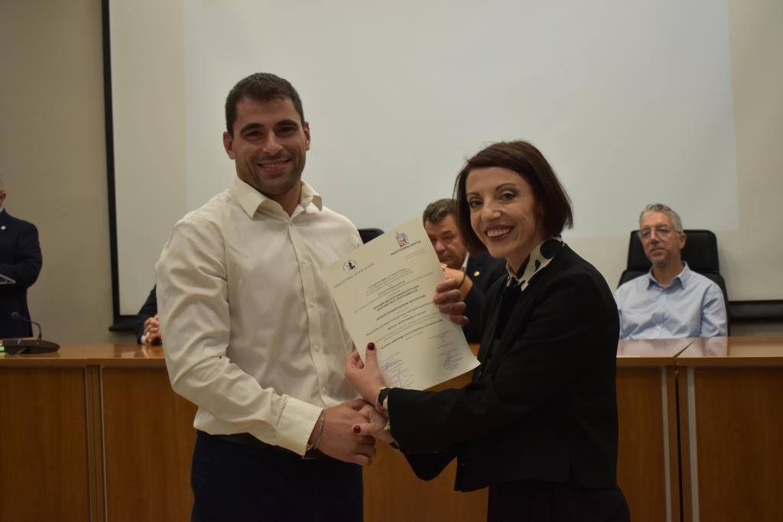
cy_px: 261
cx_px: 392
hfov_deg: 43.6
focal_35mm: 45
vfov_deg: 29.9
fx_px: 979
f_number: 4.2
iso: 800
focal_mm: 30
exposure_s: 1/160
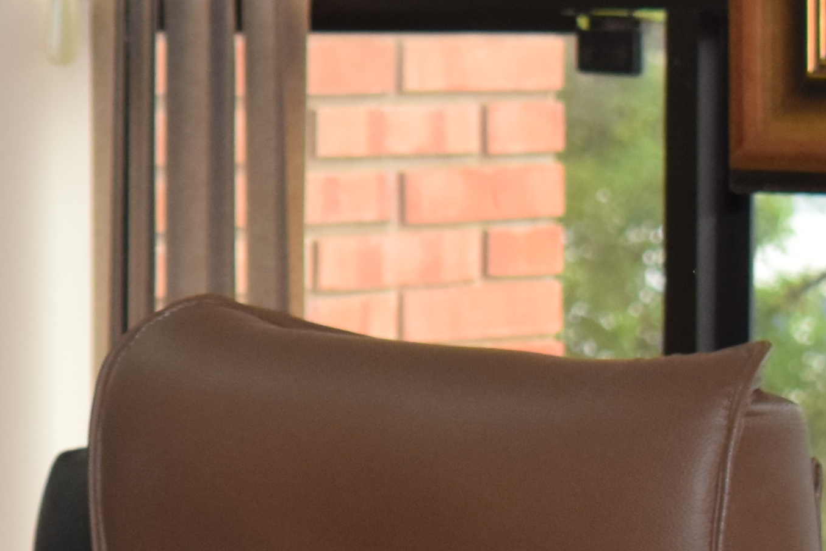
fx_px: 7320
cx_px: -816
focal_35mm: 319
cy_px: 307
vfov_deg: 4.3
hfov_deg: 6.3
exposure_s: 1/60
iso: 1000
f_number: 5.3
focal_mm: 48
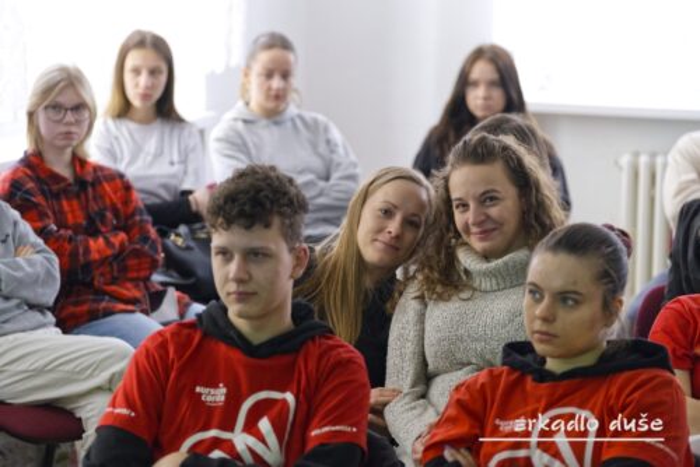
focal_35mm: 136
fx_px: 2646
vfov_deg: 10.1
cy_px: 234
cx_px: 350
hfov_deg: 15.1
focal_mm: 90.6
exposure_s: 1/160
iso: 3200
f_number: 2.8
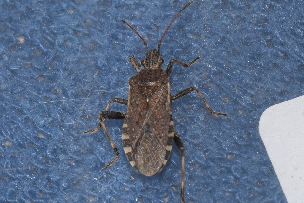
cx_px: 152
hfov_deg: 9.8
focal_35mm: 210
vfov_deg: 6.6
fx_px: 1775
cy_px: 102
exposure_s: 1/160
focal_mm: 140
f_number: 13
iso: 100
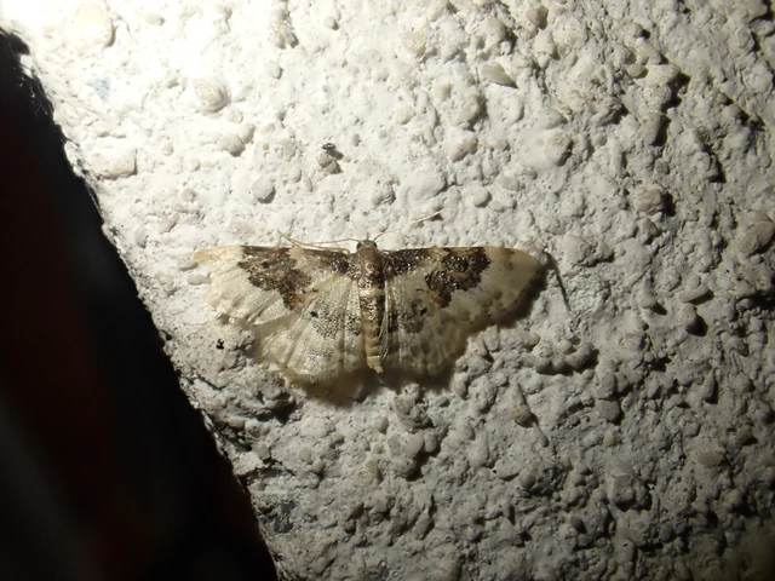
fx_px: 672
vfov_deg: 46.8
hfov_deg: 60.0
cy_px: 290
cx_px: 388
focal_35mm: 30
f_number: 3.2
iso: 125
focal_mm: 5.4
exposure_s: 1/125
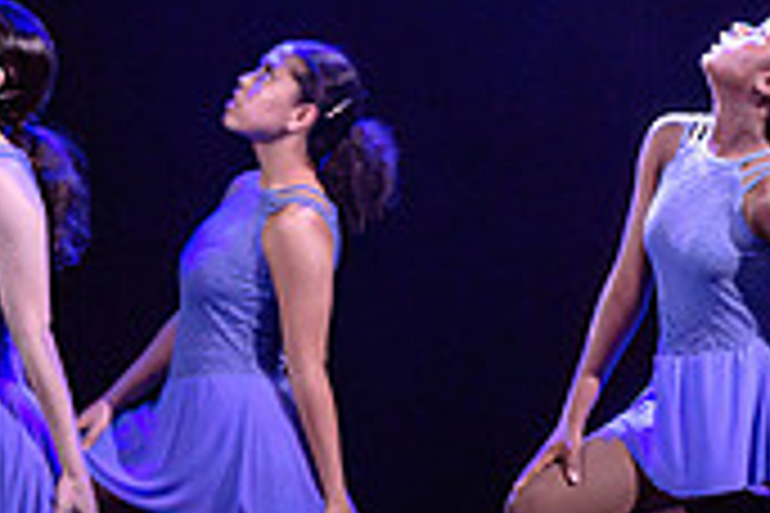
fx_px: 9004
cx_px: 852
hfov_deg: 4.9
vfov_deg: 3.3
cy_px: -21
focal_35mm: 421
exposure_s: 1/200
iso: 1600
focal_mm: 102
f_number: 2.8
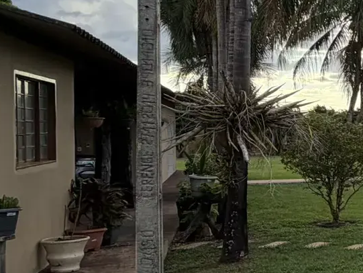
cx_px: 592
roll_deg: -0.7
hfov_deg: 24.4
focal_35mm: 53
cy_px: 145
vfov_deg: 27.5
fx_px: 556
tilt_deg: -1.8
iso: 40
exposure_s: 1/540
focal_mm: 2.22
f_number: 2.2
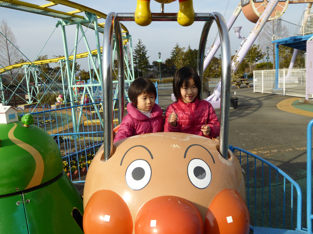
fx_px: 289
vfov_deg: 44.2
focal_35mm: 32
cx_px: 156
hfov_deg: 56.8
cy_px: 117
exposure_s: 1/640
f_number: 3.5
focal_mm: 5.4
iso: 100
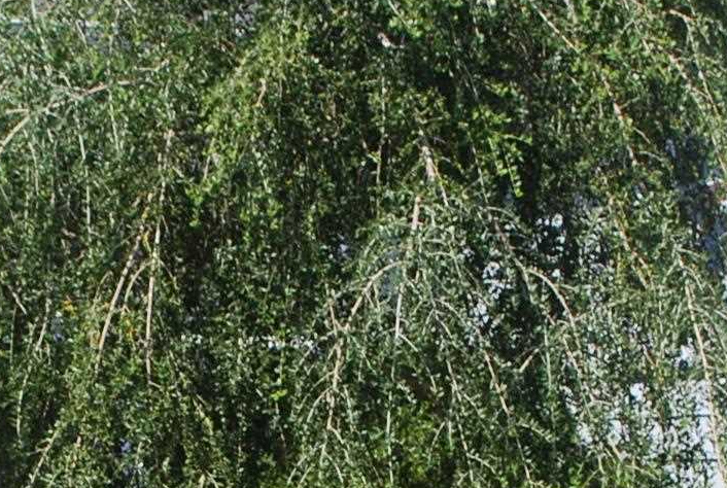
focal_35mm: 123
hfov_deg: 16.5
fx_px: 2489
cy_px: 659
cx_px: 178
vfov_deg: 10.9
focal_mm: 20
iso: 100
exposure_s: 1/200
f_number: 7.1
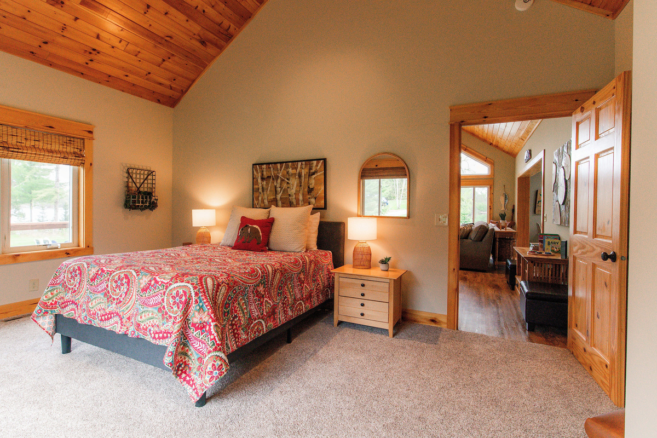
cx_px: 328
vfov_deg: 77.3
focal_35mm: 15
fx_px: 274
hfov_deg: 100.4
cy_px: 219
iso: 3200
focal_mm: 15
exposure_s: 1/100
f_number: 10
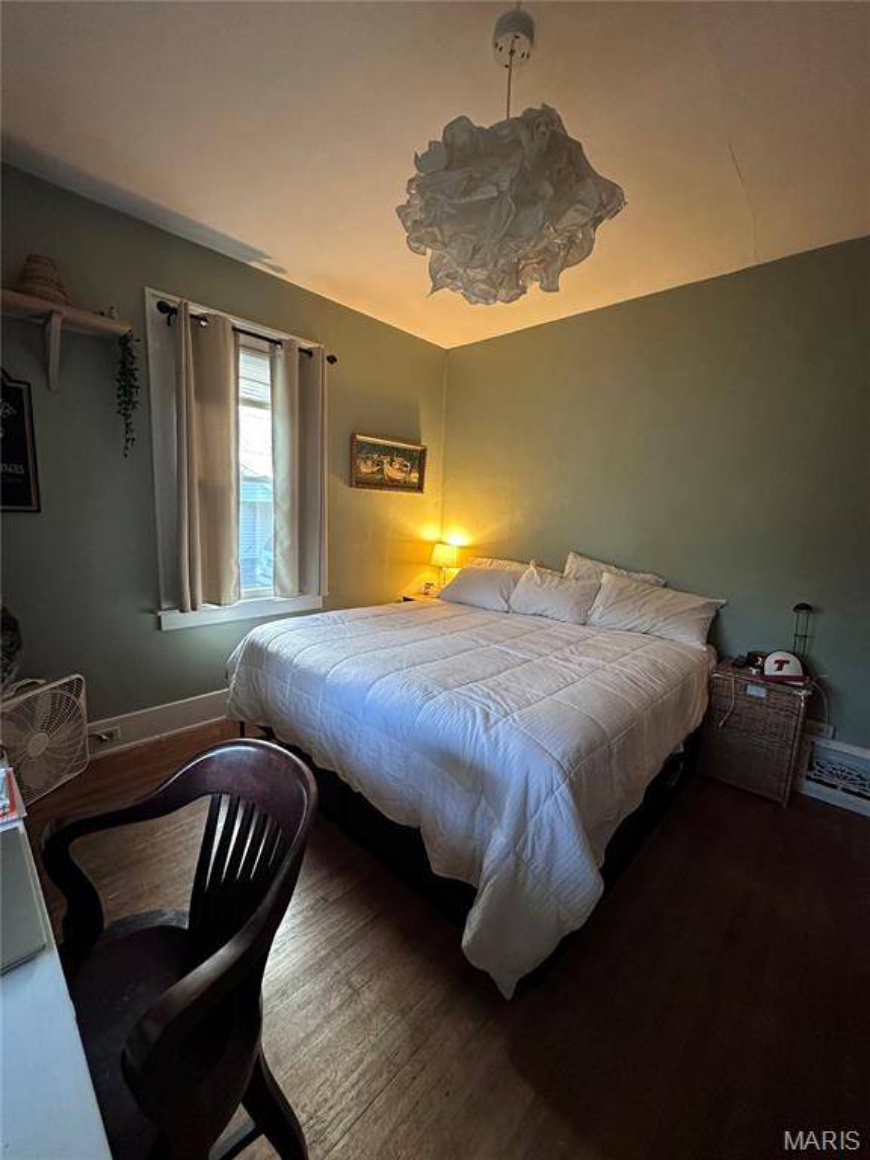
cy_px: 580
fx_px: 469
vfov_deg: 102.1
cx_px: 435
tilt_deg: -8.2
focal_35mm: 14
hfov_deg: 85.7
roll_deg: -3.4
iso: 500
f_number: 2.2
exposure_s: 1/60
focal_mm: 2.22
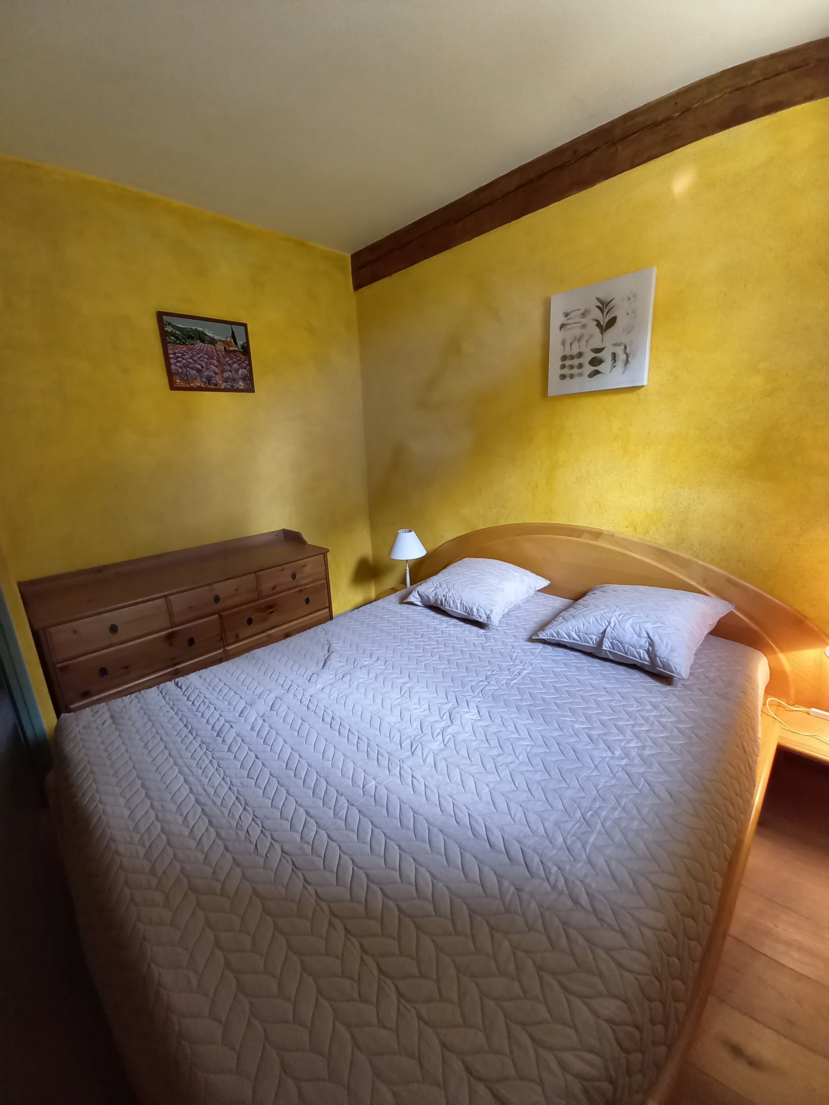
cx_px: 414
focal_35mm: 13
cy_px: 552
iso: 250
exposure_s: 1/33
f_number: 2.2
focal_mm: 1.42
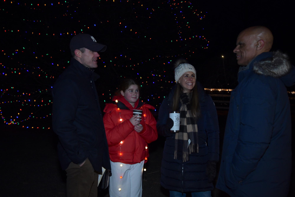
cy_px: 98
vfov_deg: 35.0
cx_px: 148
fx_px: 311
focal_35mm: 38
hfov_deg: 50.7
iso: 3200
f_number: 7.1
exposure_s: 1/80
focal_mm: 38
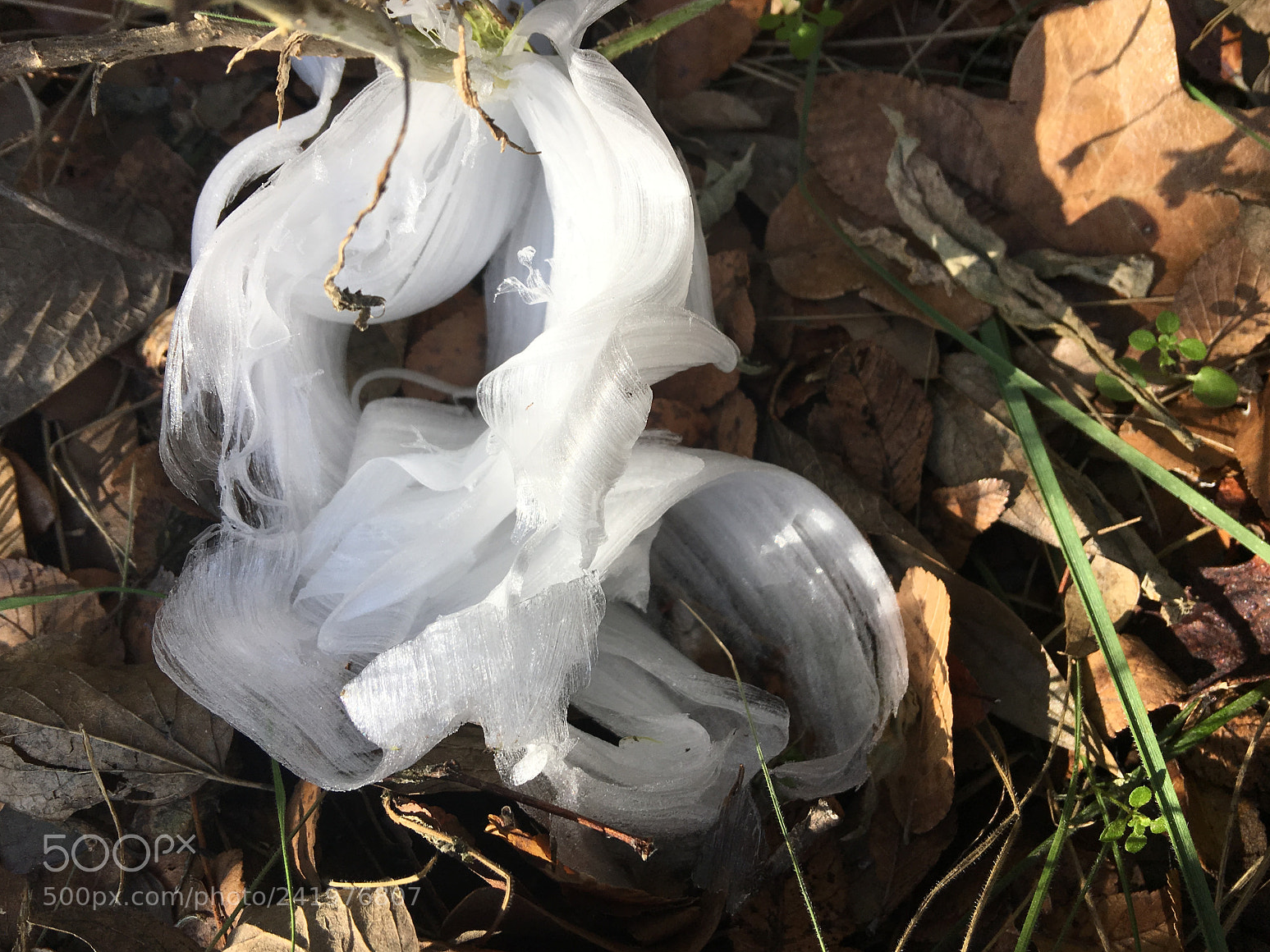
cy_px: 469
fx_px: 1101
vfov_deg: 46.8
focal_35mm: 30
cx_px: 649
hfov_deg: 60.0
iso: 25
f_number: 2.2
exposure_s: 1/232
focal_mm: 4.15
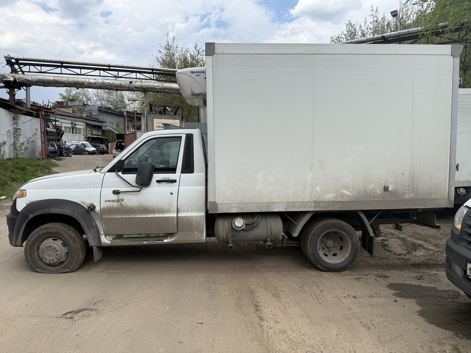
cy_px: 176
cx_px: 236
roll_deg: +0.8
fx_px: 327
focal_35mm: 24
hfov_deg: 71.6
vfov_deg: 56.8
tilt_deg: -2.3
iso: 80
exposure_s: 1/3145
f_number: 1.78
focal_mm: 6.76
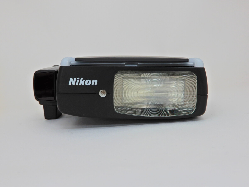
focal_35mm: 38
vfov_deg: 37.7
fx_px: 273
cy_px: 94
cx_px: 124
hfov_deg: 49.0
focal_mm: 6.8
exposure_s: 1/30
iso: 80
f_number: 4
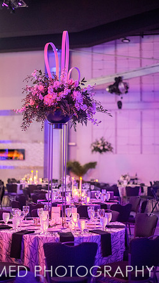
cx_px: 66
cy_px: 141
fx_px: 398
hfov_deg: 22.6
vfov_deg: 39.2
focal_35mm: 53
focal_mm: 50
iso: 2500
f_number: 1.6
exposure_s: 1/200
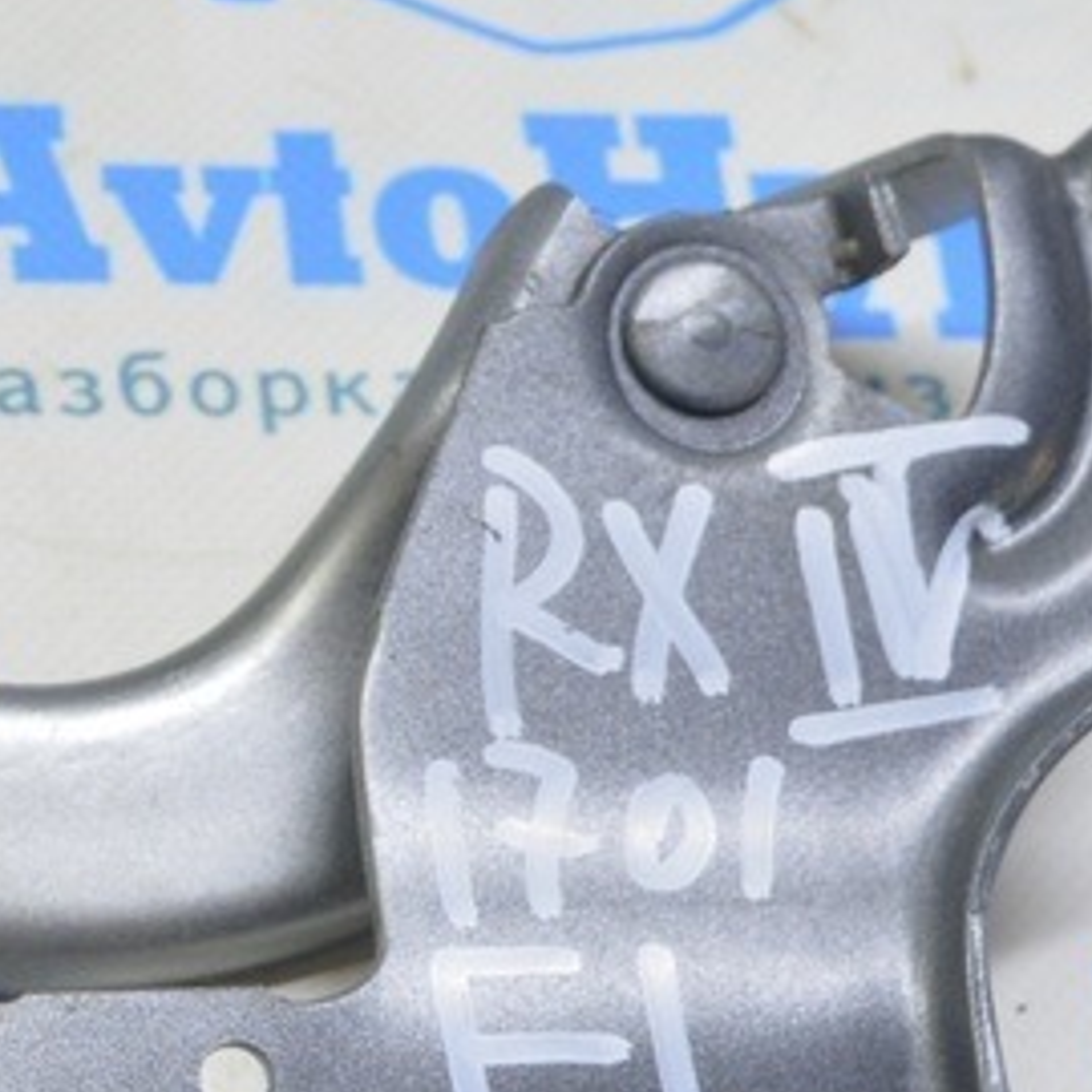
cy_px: 629
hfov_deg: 11.7
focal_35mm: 145
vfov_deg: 12.0
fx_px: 5175
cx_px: -356
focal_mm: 30
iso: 400
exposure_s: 1/20
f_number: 5.6
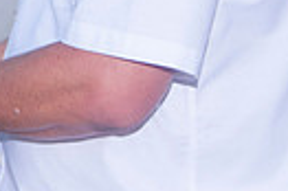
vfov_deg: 4.9
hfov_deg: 7.3
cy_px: -135
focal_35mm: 279
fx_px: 2229
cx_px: -167
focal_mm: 42
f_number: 5.6
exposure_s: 1/250
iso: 200
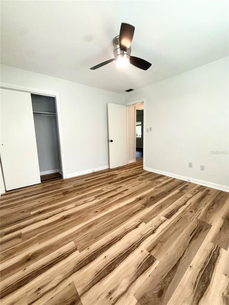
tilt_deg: -8.6
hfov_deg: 85.7
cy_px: 152
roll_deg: +1.6
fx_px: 123
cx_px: 114
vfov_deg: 102.1
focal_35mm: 14
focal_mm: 2.22
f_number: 2.2
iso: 250
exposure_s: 1/120
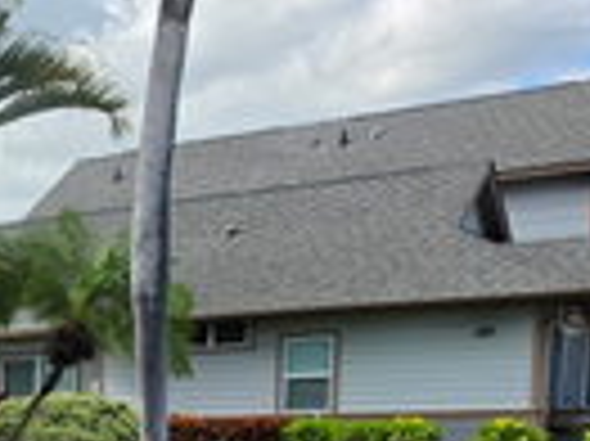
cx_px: -345
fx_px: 1277
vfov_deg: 18.0
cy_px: 608
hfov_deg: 21.1
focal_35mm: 75
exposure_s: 1/6806
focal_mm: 6.5
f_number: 1.4
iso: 64
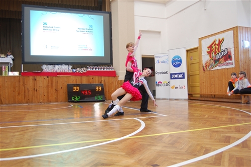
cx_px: 126
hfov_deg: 57.3
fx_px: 230
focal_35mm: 33
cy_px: 84
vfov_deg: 39.9
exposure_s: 1/30
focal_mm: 22
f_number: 3.8
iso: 450
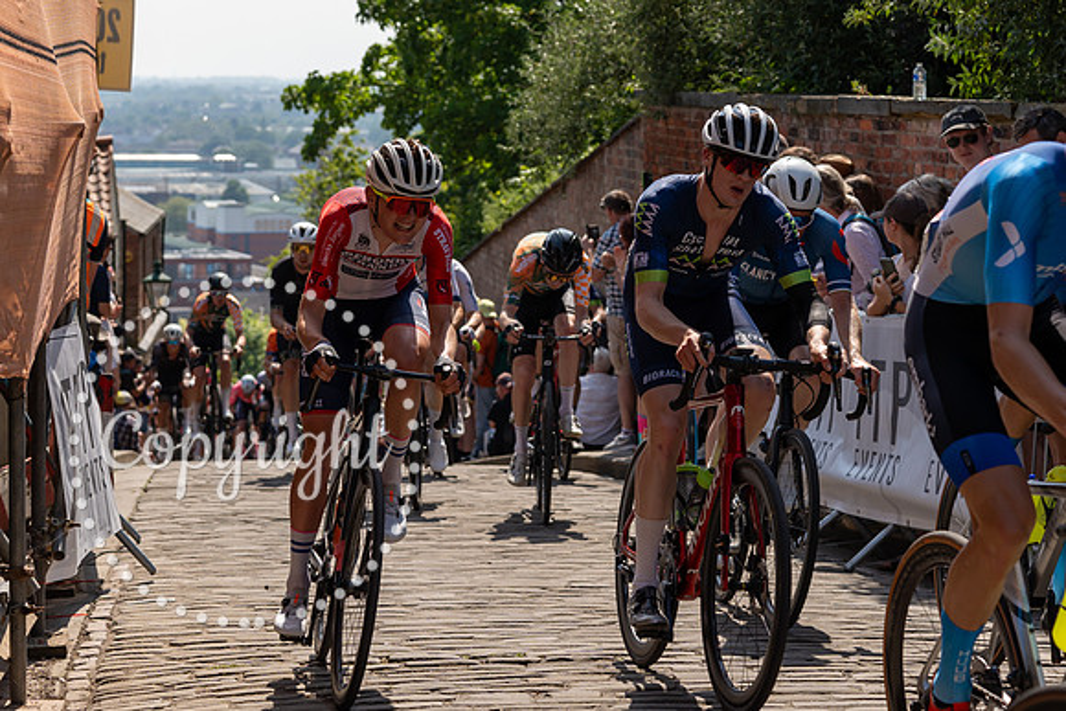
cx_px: 379
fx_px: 2831
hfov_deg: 21.3
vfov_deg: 14.3
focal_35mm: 96
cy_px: 164
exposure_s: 1/1600
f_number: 4
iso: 160
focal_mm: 62
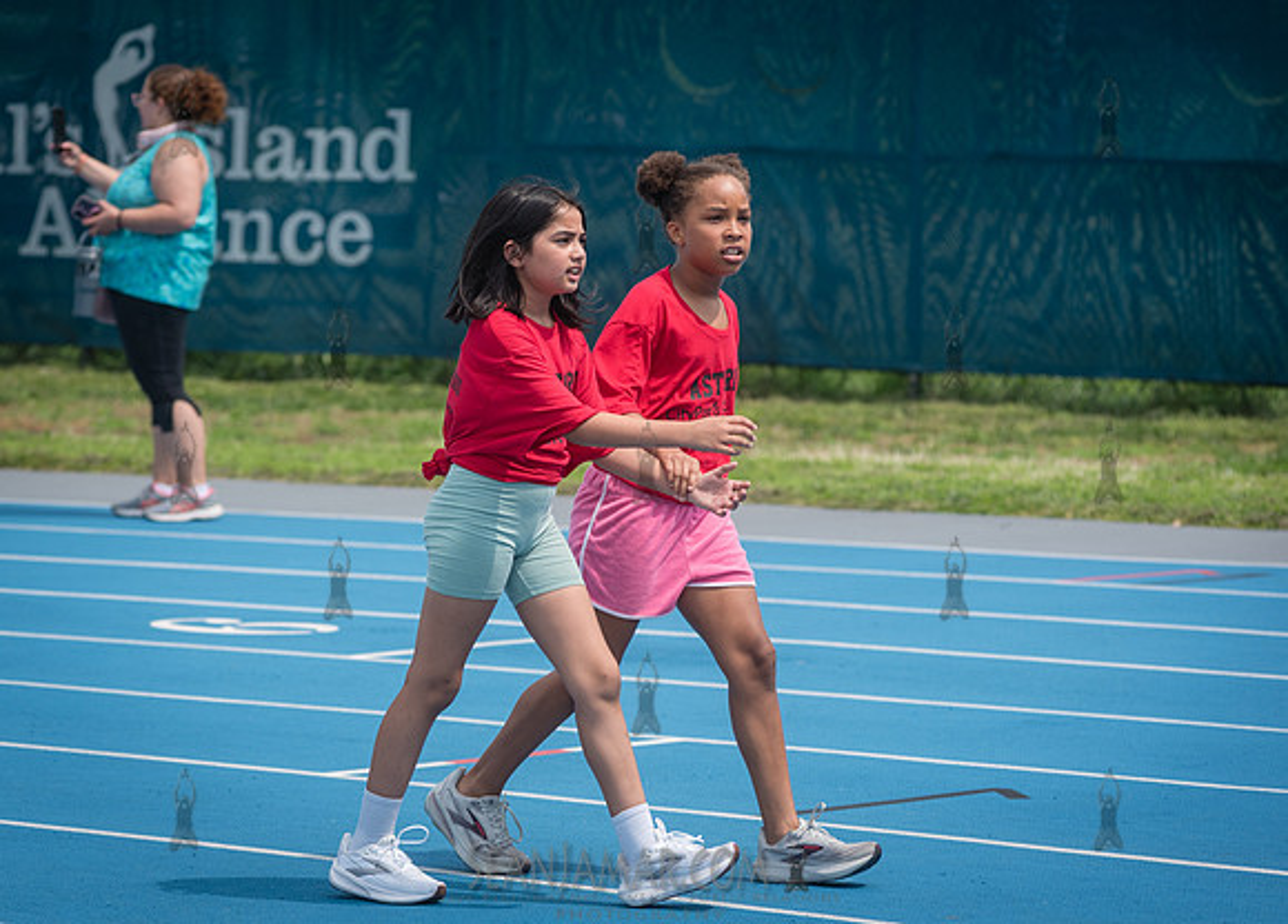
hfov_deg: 10.8
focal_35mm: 185
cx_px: 543
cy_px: 427
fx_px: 6787
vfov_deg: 7.8
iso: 160
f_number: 5
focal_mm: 155
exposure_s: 1/1000
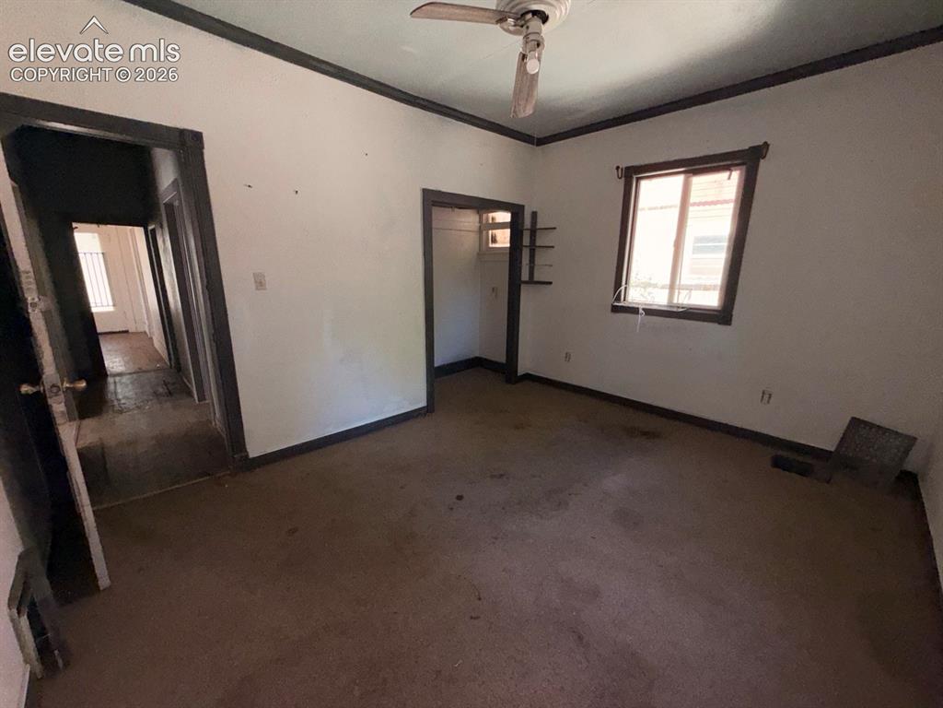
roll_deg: -0.3
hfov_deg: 102.1
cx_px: 472
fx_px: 381
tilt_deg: -13.1
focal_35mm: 14
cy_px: 354
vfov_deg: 85.7
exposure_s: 1/84
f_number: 2.2
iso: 80
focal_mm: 2.22
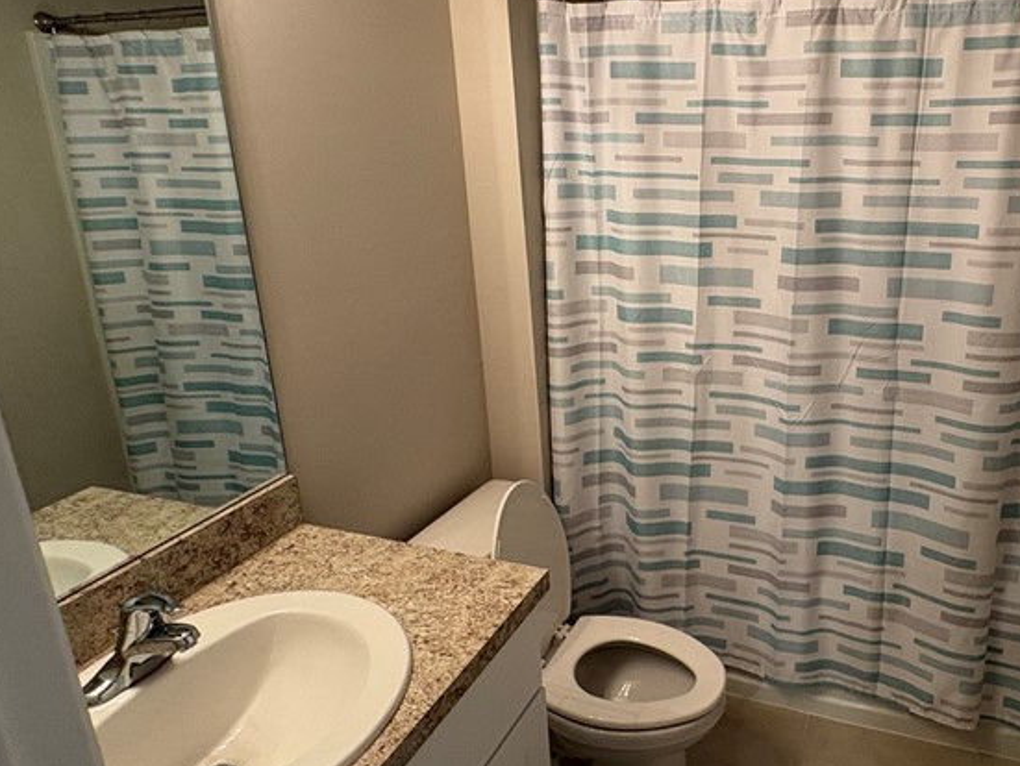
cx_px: 700
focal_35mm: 26
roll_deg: +1.4
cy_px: 329
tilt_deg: -16.4
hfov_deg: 65.1
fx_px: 767
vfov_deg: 52.9
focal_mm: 2.22
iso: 250
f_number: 2.2
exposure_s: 1/60
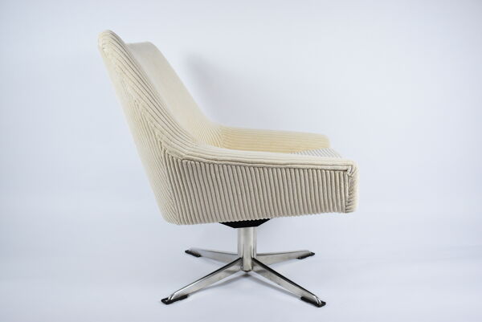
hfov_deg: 49.5
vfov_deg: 34.3
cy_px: 161
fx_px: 523
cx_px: 241
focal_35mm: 39
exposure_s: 1/125
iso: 800
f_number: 5
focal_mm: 26
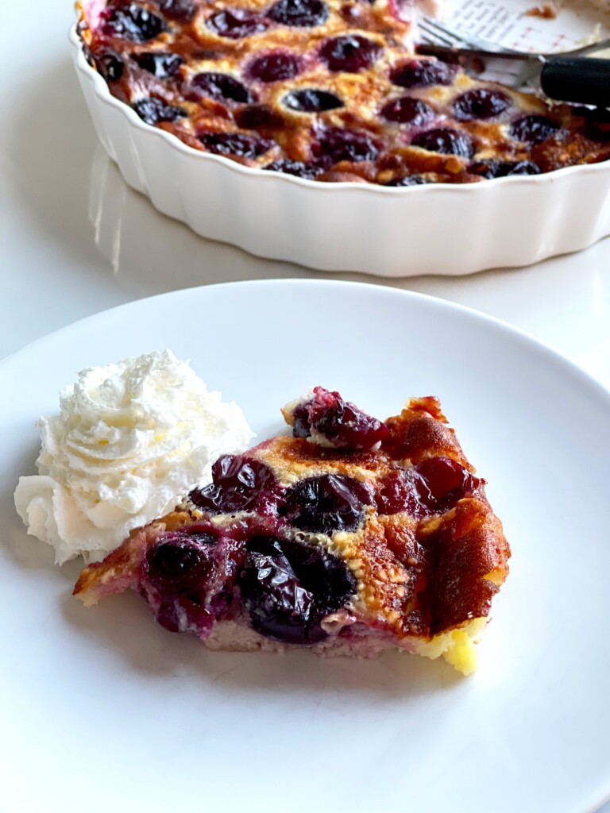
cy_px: 406
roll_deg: +0.8
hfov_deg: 22.9
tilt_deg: -41.3
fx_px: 1504
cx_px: 305
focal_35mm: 64
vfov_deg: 30.3
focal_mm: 7.5
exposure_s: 1/40
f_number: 2.2
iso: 320
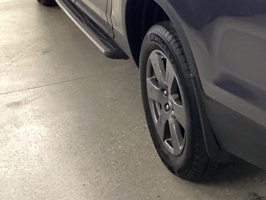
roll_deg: -0.4
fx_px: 553
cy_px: -29
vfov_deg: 19.4
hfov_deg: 24.9
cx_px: 301
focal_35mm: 72
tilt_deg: -14.5
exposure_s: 1/50
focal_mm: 3.3
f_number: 2.4
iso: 250
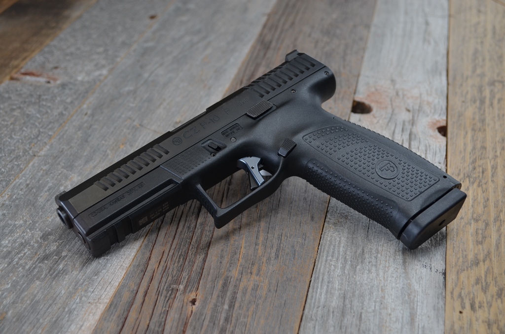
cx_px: 252
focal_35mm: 57
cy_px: 167
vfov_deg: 23.7
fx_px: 798
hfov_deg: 35.1
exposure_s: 1/100
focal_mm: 38
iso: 200
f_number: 6.3
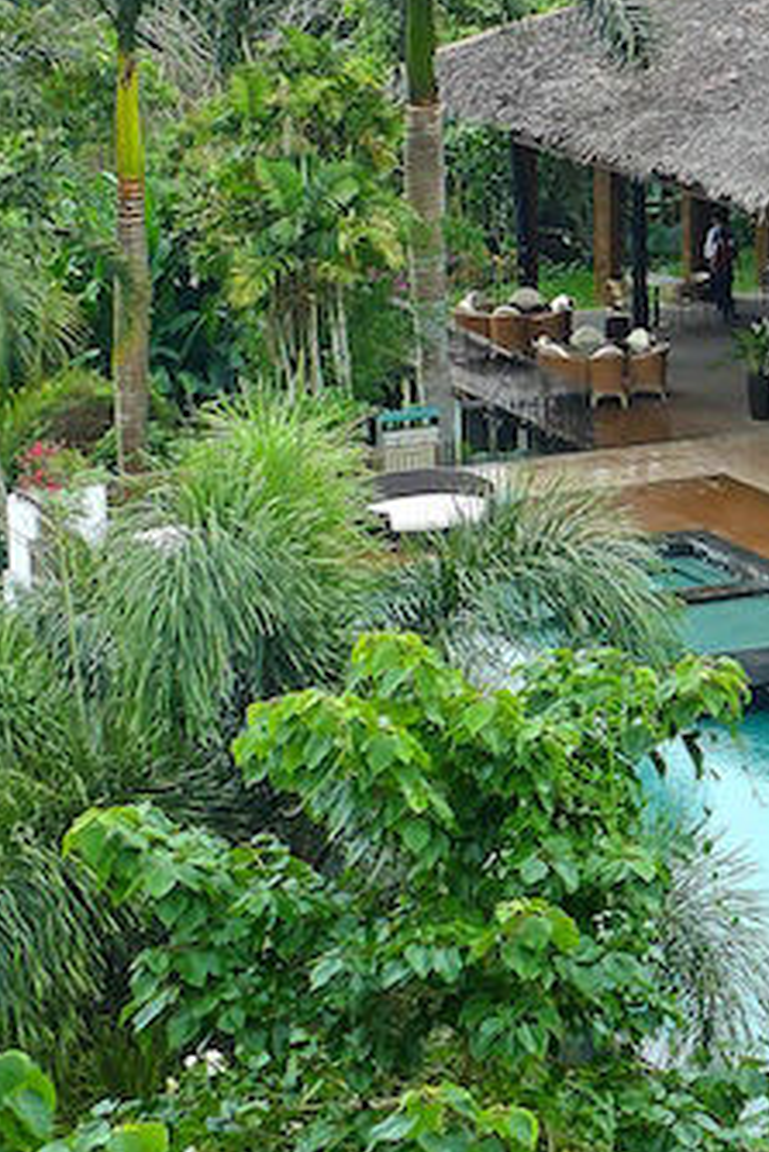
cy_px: 62
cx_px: 1181
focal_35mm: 134
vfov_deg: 15.1
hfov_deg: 9.9
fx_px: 4289
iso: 125
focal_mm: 12.64
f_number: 3.1
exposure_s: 1/400
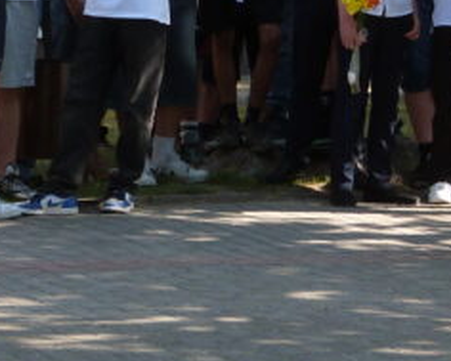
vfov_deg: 6.3
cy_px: 46
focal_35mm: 246
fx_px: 3285
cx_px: 495
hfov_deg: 7.8
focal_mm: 10.5
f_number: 4
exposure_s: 1/200
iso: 100
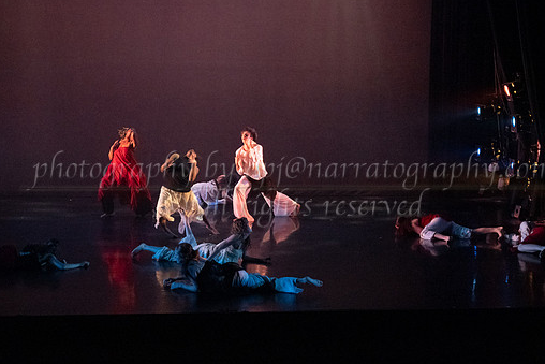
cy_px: 183
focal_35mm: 72
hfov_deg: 28.1
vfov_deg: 18.9
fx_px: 1090
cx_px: 297
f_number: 2.8
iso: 5000
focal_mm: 53
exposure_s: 1/400
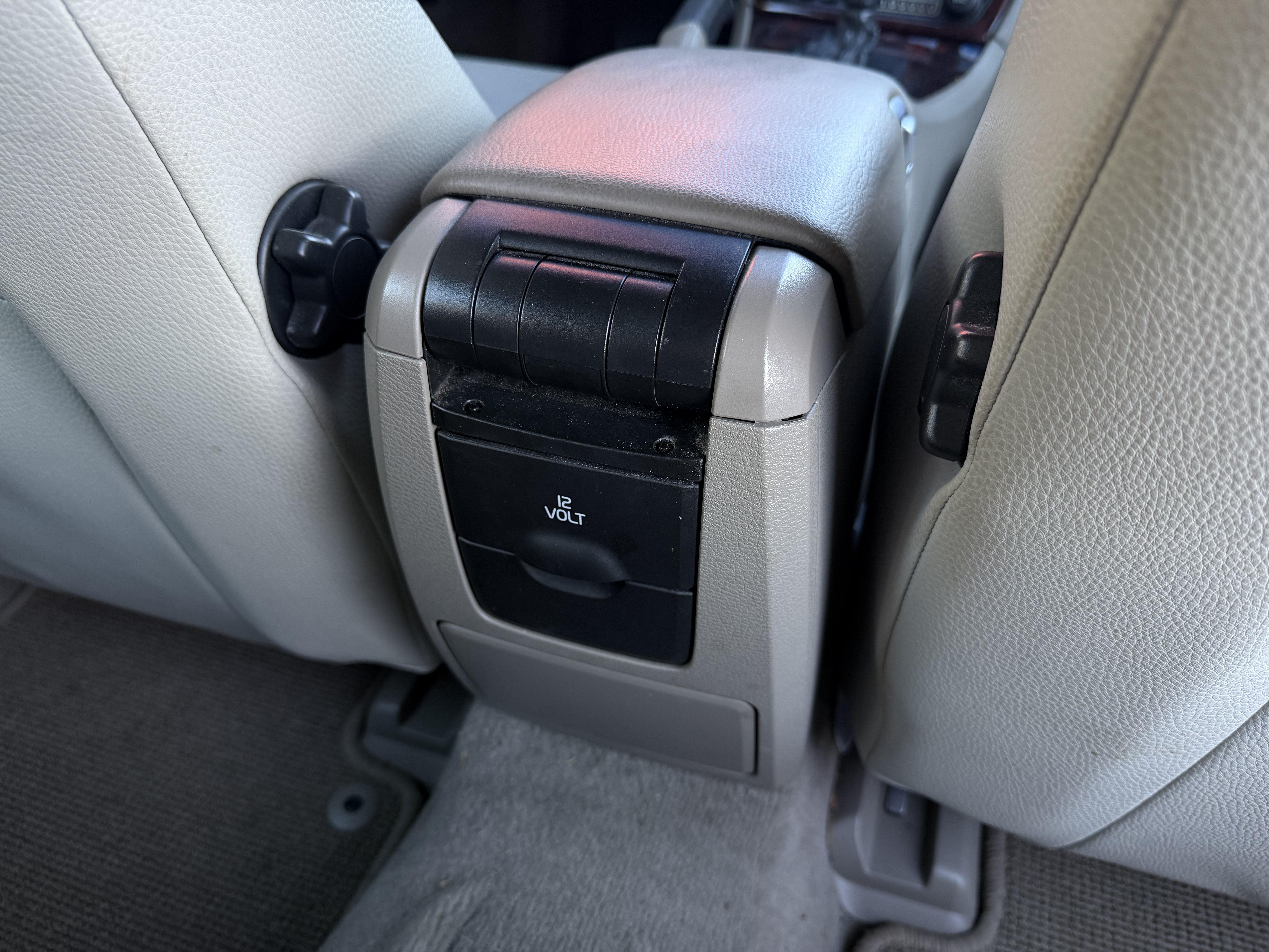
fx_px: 880
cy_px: 476
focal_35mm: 24
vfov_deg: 56.8
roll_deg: +0.1
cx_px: 634
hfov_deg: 71.6
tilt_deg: -39.9
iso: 200
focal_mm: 6.76
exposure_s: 1/102
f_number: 1.78
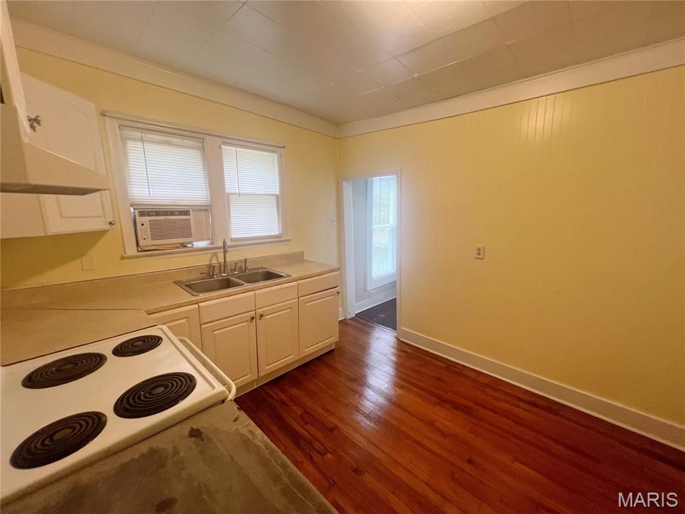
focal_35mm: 13
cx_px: 342
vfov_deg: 89.9
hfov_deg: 106.2
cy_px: 257
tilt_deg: -10.5
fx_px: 257
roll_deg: +0.7
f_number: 1.8
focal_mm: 1.57
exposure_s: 1/60
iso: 160
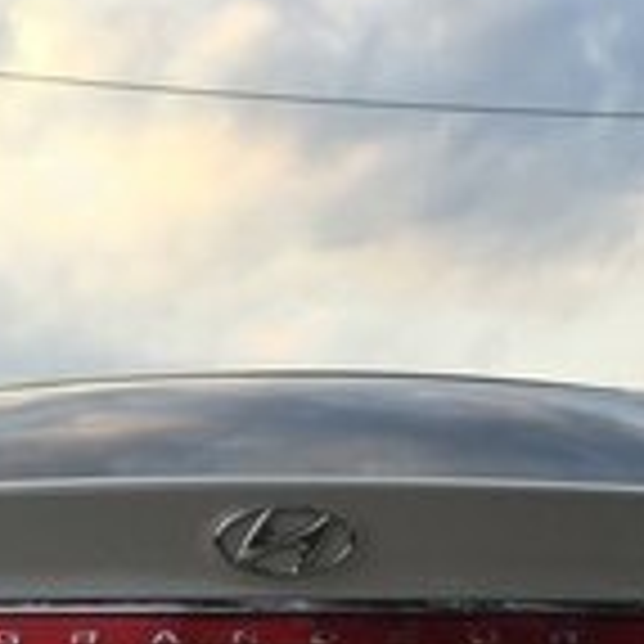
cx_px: 284
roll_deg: +0.6
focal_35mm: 89
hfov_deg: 19.5
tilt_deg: -6.0
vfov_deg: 17.5
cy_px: 973
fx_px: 1873
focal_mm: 4.15
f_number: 2.2
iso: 32
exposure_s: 1/258
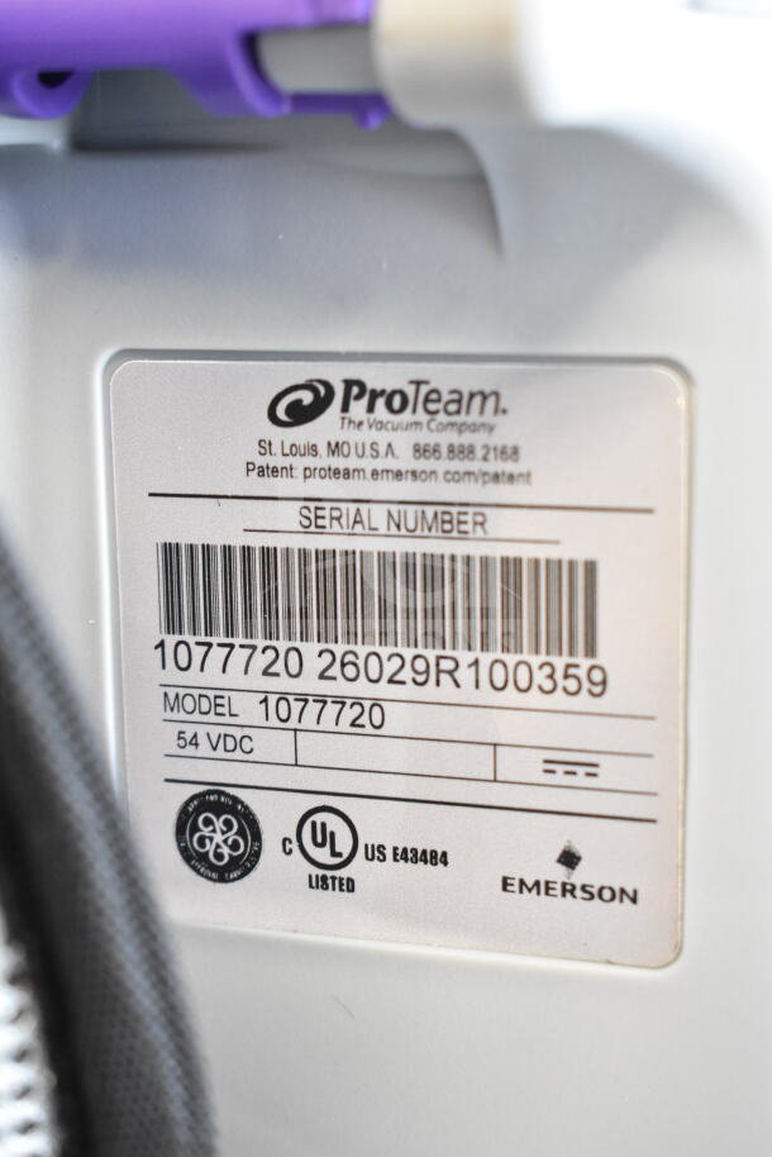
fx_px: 1928
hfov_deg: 22.6
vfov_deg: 33.4
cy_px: 578
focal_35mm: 60
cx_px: 386
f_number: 5
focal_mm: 40
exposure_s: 1/60
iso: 3200
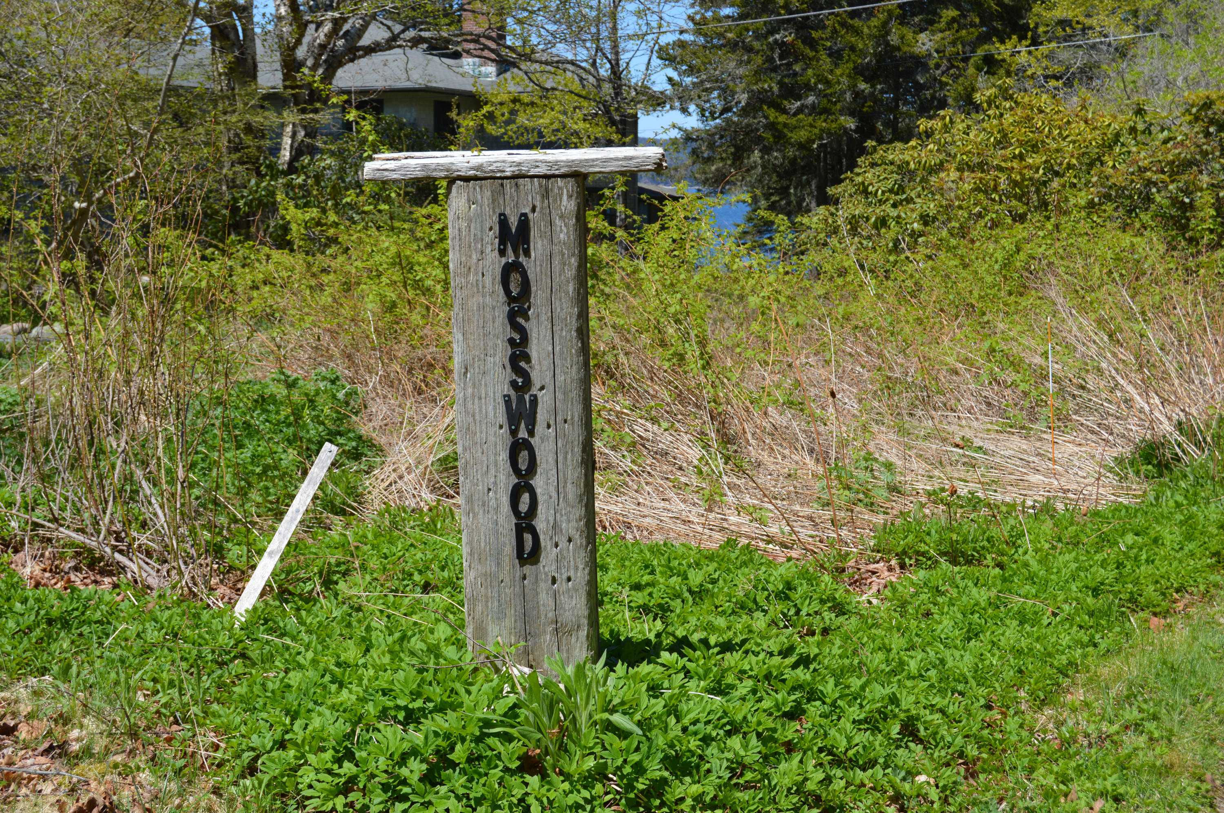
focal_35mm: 48
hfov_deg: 41.1
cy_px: 406
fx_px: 1630
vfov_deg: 28.0
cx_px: 612
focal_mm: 32
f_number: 8
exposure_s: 1/250
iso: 100
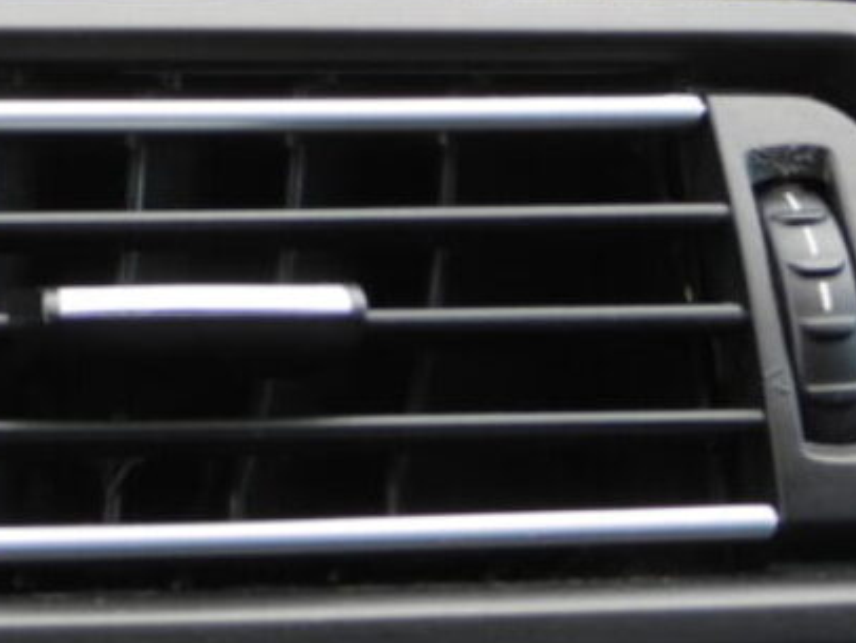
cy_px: -481
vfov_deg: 4.4
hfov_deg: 5.8
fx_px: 8289
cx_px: -734
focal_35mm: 335
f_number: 3.5
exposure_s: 1/60
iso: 125
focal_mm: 15.3
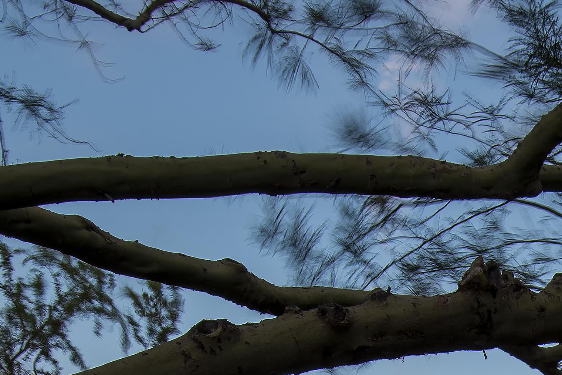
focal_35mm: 92
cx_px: 803
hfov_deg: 19.7
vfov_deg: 12.6
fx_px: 1436
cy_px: 809
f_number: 14
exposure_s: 1/3
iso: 100
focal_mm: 19
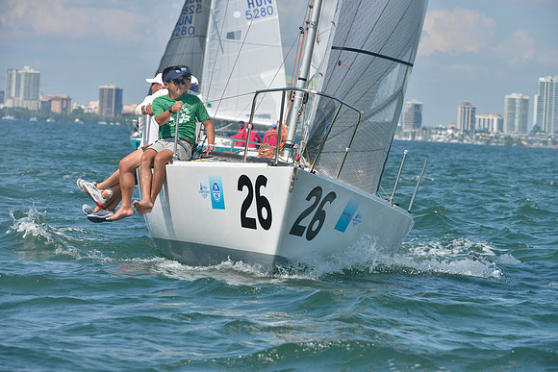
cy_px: 186
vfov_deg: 6.9
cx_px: 279
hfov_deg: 10.3
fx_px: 3101
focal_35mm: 200
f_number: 10
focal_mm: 200
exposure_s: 1/1000
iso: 400
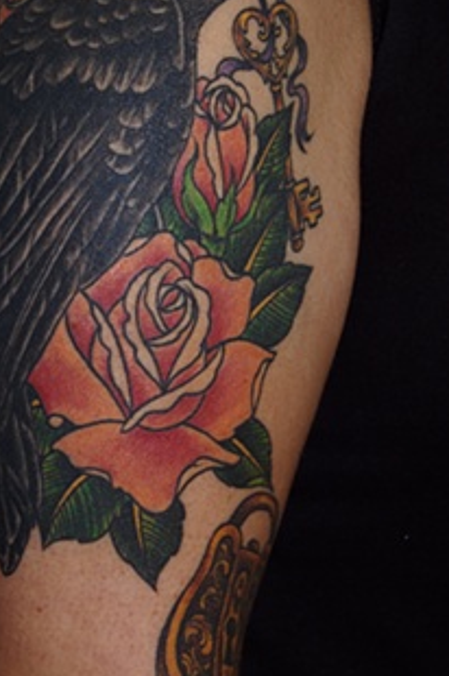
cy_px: 266
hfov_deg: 10.7
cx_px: 132
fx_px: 2396
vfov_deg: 16.0
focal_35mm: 128
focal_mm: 55
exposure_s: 1/60
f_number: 5.6
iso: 400
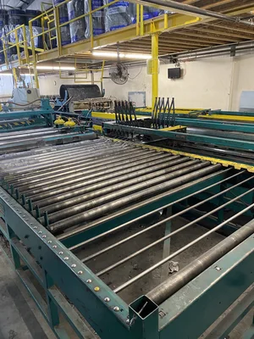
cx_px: 127
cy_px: 170
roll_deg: +1.8
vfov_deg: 67.3
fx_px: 254
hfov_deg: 53.1
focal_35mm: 26
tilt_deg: -16.8
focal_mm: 4.25
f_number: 1.8
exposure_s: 1/60
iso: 320
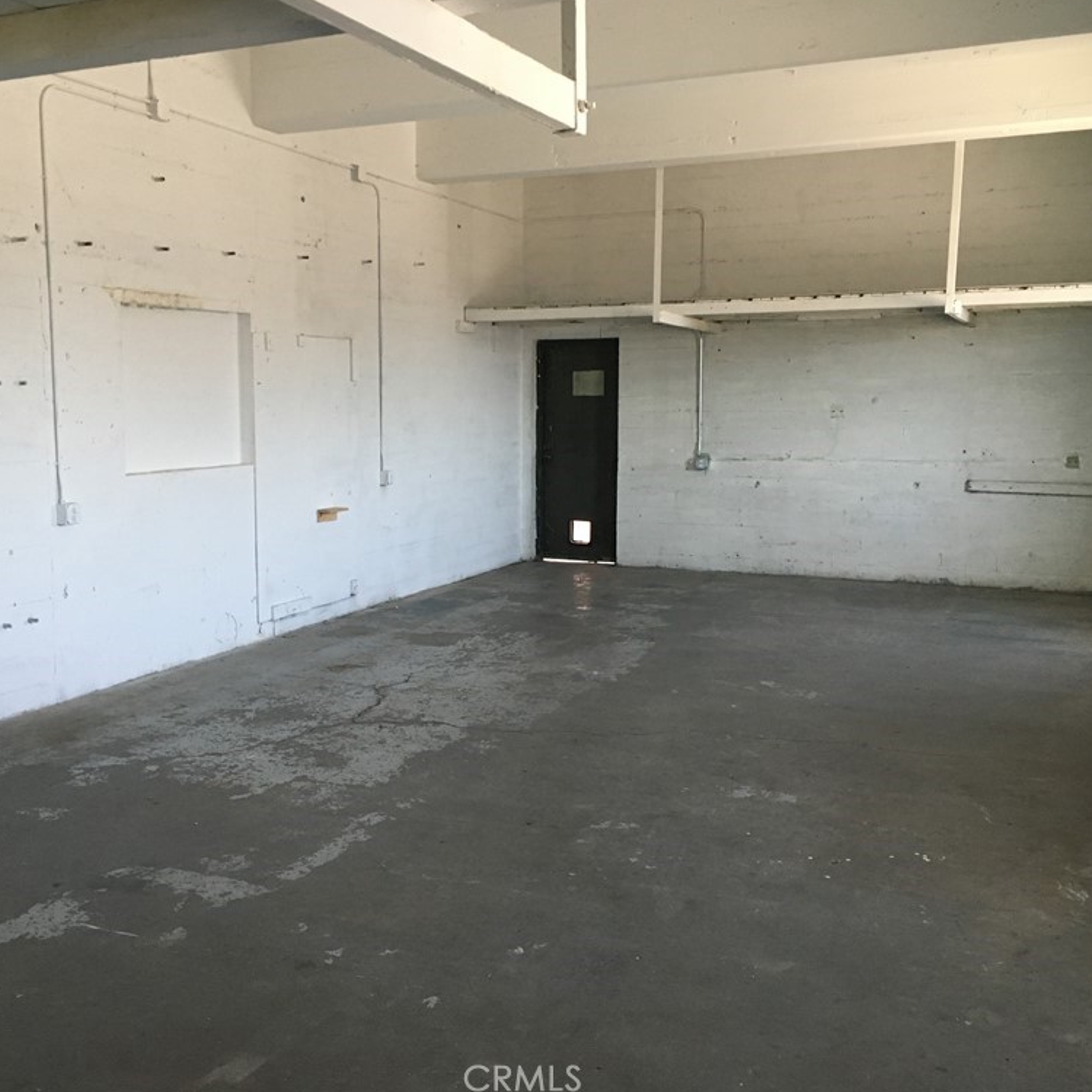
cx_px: 480
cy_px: 540
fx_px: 1249
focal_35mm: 35
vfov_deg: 47.2
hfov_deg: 47.1
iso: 125
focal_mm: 4.15
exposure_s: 1/30
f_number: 2.2
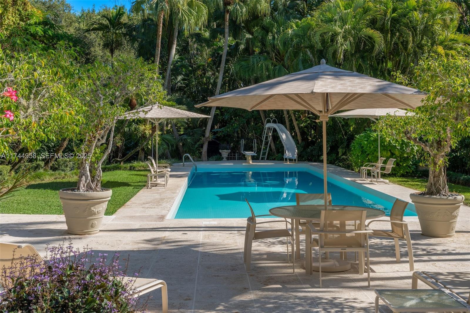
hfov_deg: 45.6
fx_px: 559
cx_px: 235
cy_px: 156
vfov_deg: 31.3
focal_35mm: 43
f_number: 11
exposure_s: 1/100
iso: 100
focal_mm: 42.8
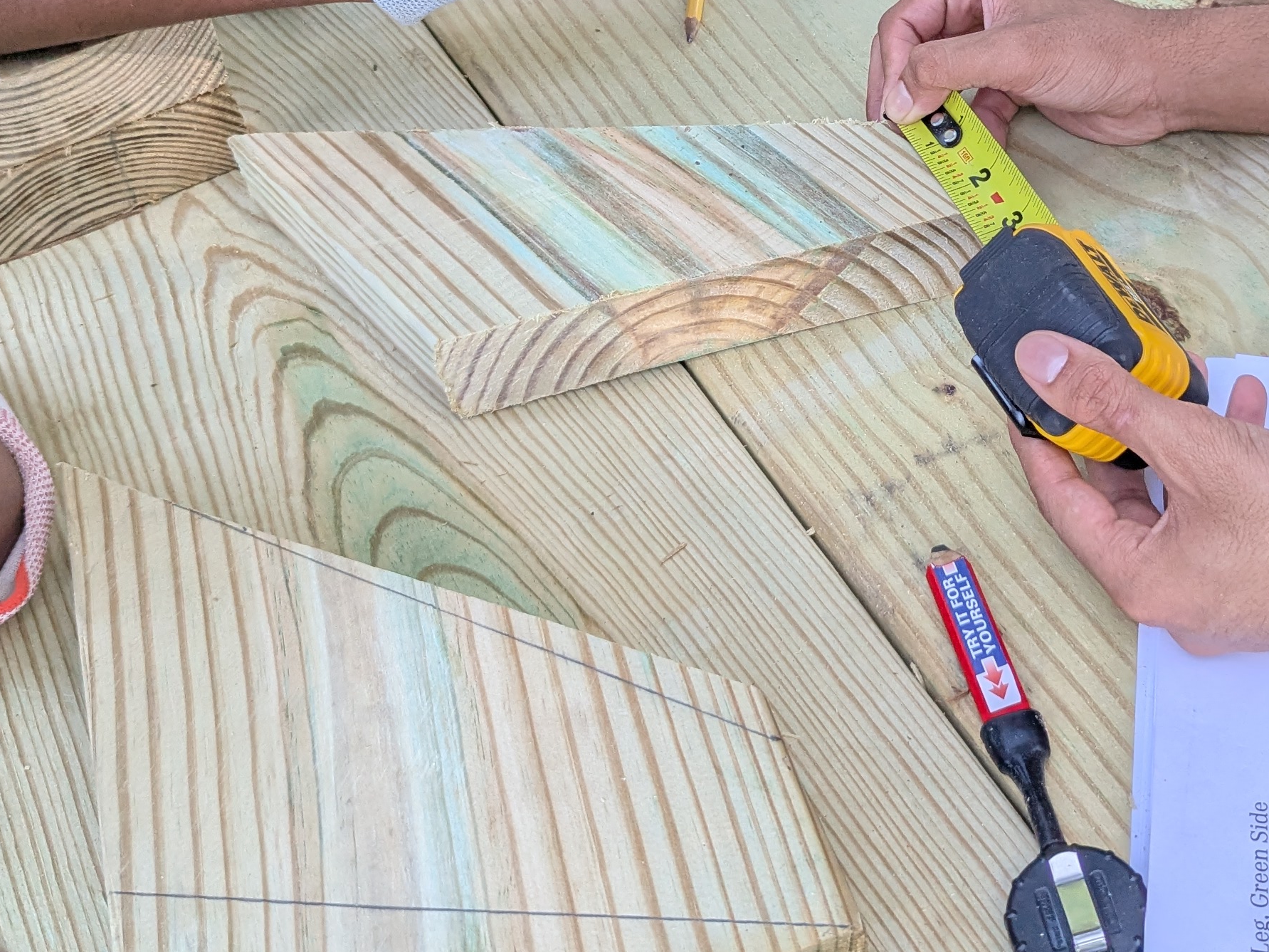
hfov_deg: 34.6
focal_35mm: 55
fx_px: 2016
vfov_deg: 25.8
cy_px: 111
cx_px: 844
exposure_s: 1/339
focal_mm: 6.81
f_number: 1.85
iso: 44
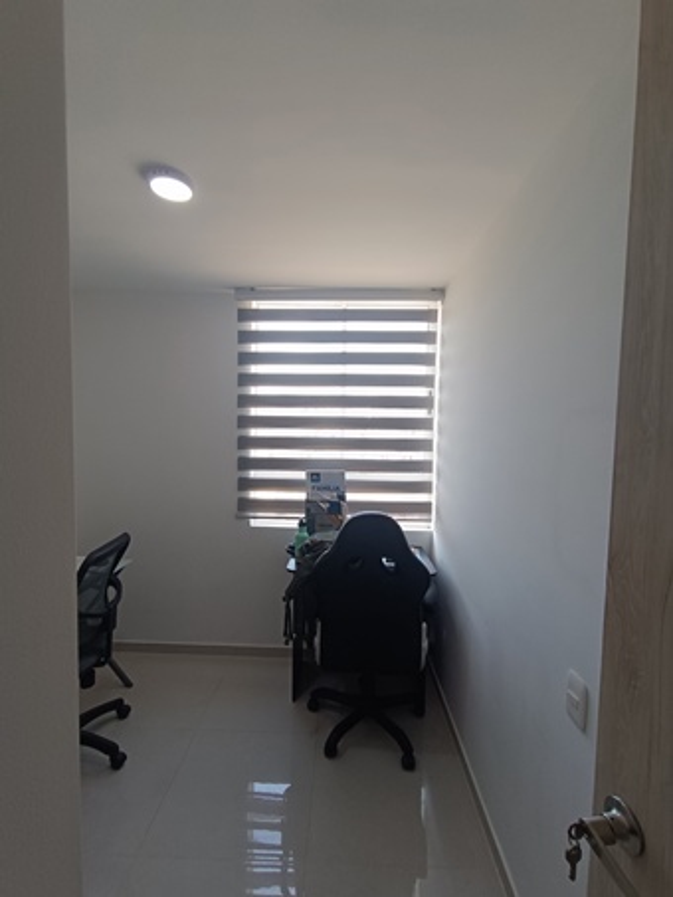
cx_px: 336
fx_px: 415
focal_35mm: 16
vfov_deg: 94.5
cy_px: 448
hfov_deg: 78.1
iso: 107
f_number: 2.2
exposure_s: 1/100
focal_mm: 1.66
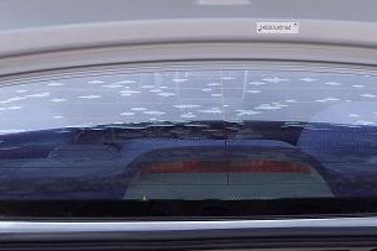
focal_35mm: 114
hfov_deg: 17.9
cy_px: -23
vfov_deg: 11.8
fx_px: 1193
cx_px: 233
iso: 100
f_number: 4
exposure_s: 1/180
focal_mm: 10.7
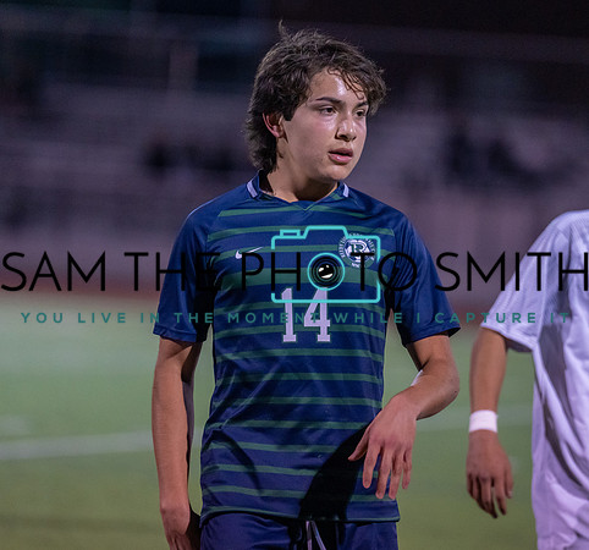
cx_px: 338
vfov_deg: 6.0
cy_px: 248
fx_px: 5286
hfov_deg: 6.4
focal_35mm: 284
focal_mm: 197
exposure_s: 1/1000
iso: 3200
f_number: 2.8
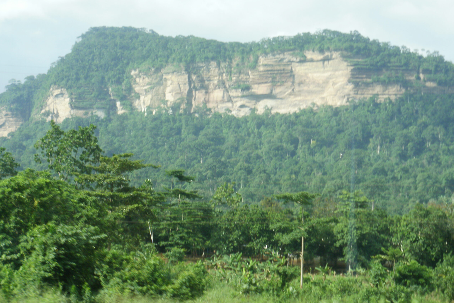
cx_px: 226
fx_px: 1324
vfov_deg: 13.0
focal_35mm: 105
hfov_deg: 19.5
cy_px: 137
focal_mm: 17.4
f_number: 5
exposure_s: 1/200
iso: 100
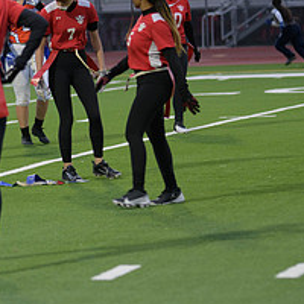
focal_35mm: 296
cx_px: 24
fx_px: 2941
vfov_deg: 5.9
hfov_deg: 5.9
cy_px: 97
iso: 400
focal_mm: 120
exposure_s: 1/200
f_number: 2.8
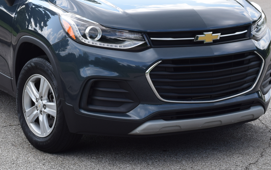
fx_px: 790
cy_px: 4
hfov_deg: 19.4
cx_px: 99
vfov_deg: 12.1
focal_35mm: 107
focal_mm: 28
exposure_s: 1/250
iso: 220
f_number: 8
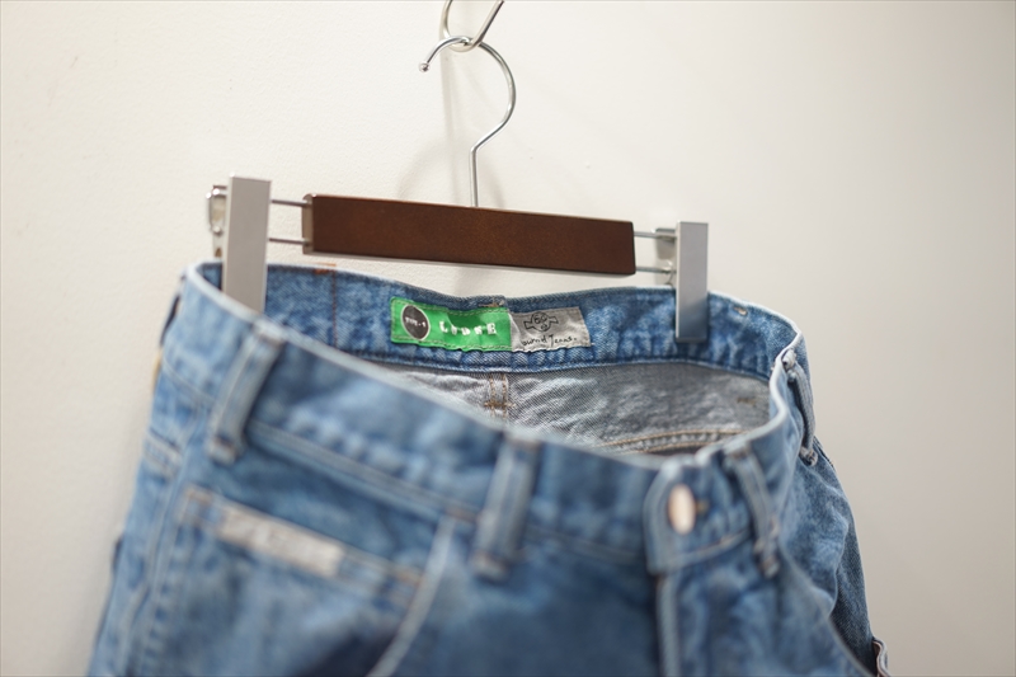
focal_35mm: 55
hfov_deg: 36.3
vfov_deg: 24.6
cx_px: 508
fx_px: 1552
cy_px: 338
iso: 125
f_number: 1.8
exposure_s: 1/60
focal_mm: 55
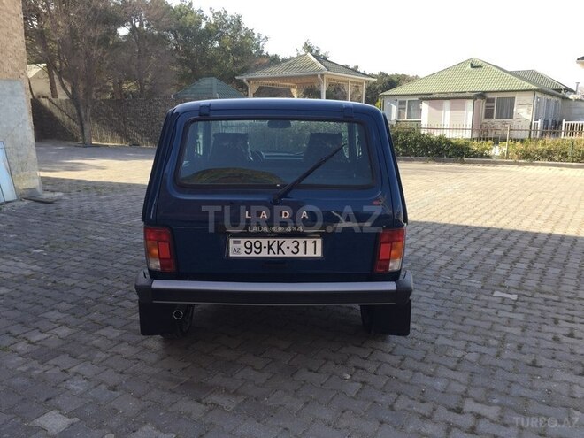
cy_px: 219
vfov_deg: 48.2
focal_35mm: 29
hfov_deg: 61.7
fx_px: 489
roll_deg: +0.4
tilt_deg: -10.8
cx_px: 292
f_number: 2.2
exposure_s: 1/434
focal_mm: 4.15
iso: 32
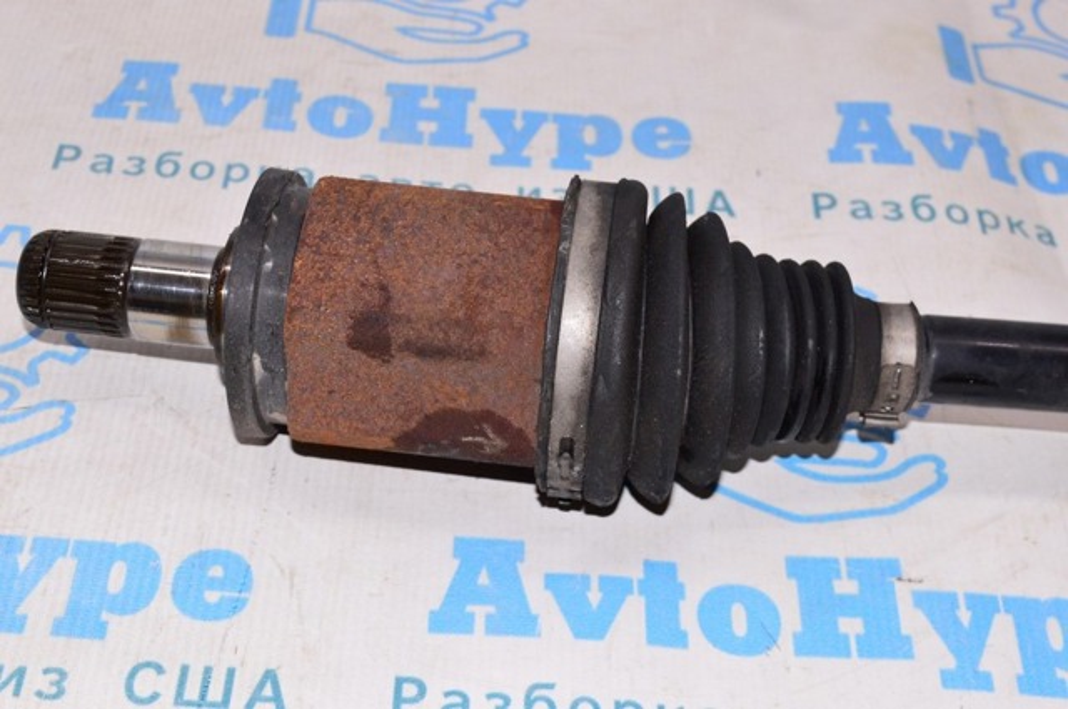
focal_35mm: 54
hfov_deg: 36.9
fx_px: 1600
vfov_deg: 25.0
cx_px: 534
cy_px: 354
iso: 1600
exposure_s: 1/200
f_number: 8
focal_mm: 36
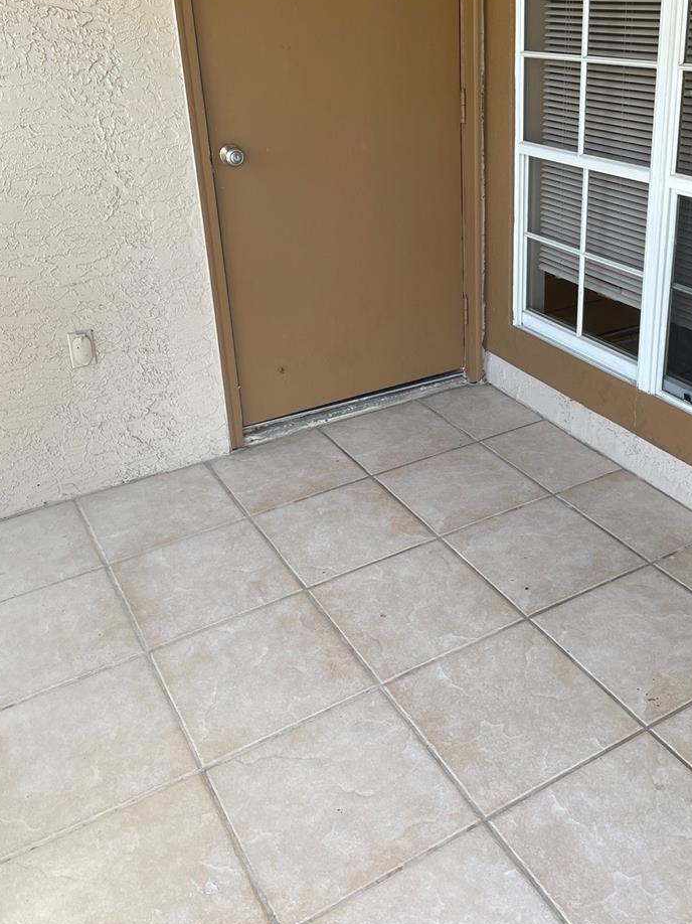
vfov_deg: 53.2
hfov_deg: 41.5
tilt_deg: -21.5
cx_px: 429
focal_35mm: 34
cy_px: 332
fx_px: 907
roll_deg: +2.0
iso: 40
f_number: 1.6
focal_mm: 4.2
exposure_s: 1/121
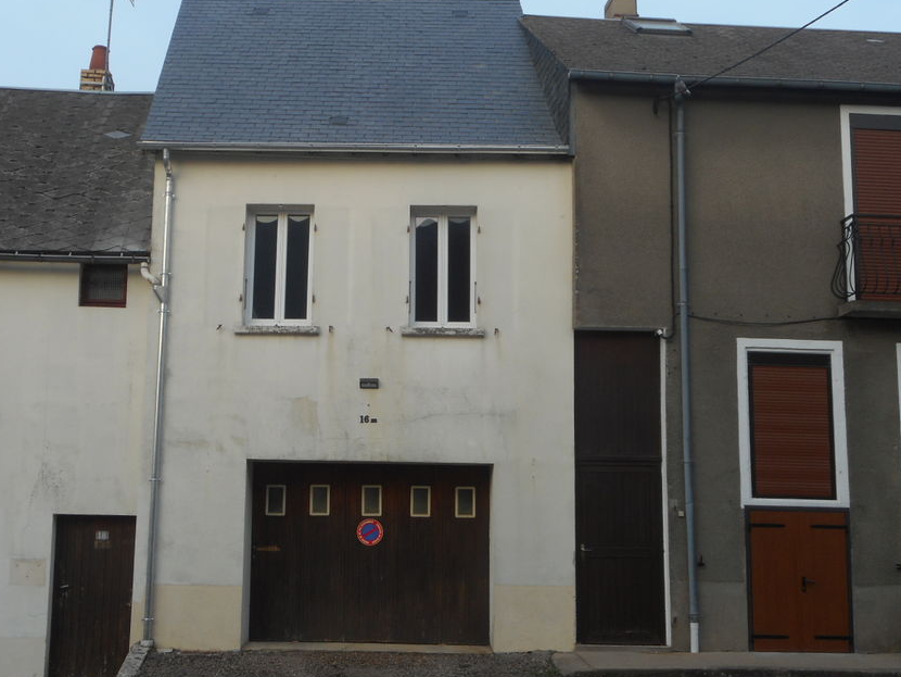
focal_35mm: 53
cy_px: 341
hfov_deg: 36.1
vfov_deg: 27.5
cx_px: 377
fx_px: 1380
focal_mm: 7.9
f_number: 4.7
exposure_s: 1/100
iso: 80
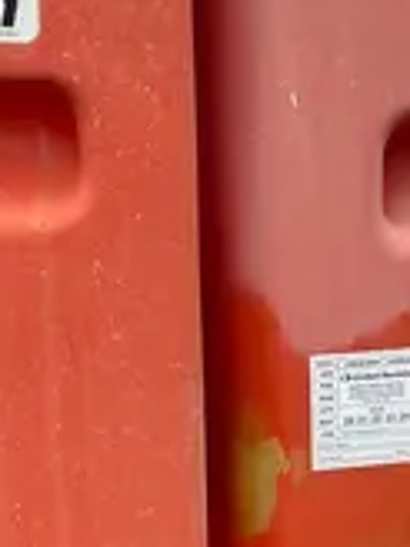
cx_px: 433
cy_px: 499
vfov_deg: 16.7
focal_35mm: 116
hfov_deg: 12.6
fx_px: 1832
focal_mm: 4.25
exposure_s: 1/135
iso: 32
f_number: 1.8
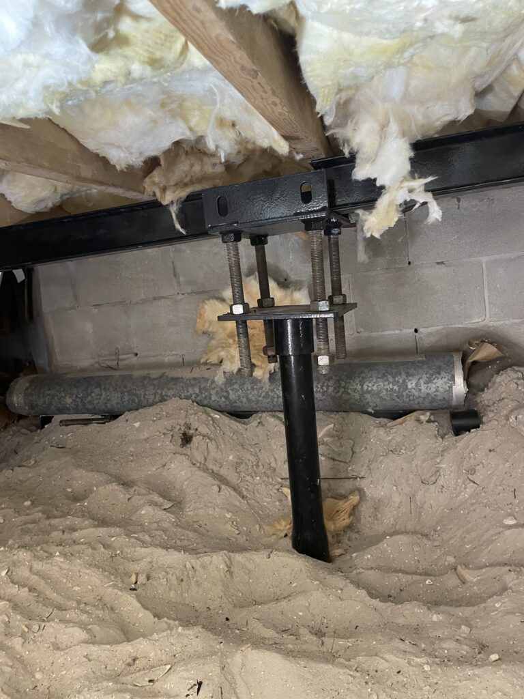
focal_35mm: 26
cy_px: 350
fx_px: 525
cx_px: 262
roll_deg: +5.9
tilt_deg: -5.3
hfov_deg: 53.1
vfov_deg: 67.3
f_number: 1.6
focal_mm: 4.2
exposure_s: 1/40
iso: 400
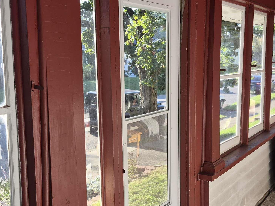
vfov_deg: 30.2
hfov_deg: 39.6
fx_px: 381
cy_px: 125
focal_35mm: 48
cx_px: 127
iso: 25
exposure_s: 1/355
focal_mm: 5.4
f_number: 1.8
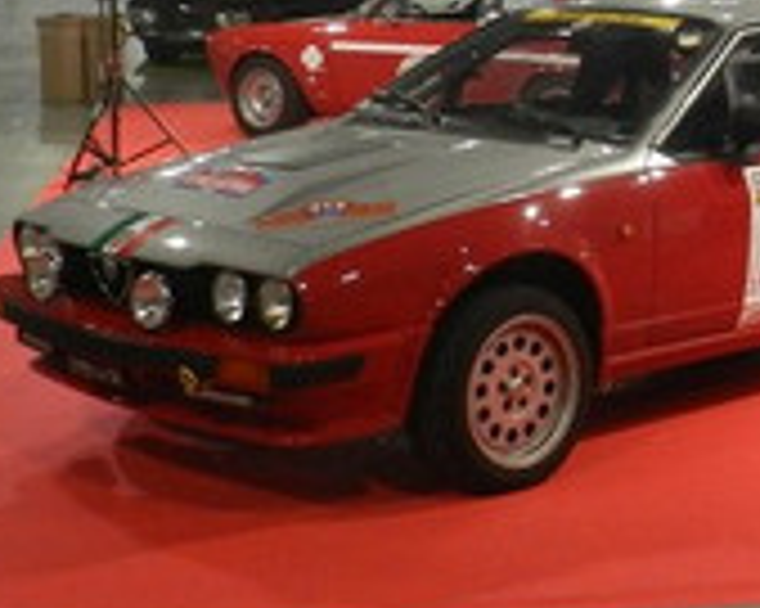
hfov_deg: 22.0
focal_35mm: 85
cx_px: 688
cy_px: 131
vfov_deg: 17.9
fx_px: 1911
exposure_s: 1/30
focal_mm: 4
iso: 320
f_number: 3.4
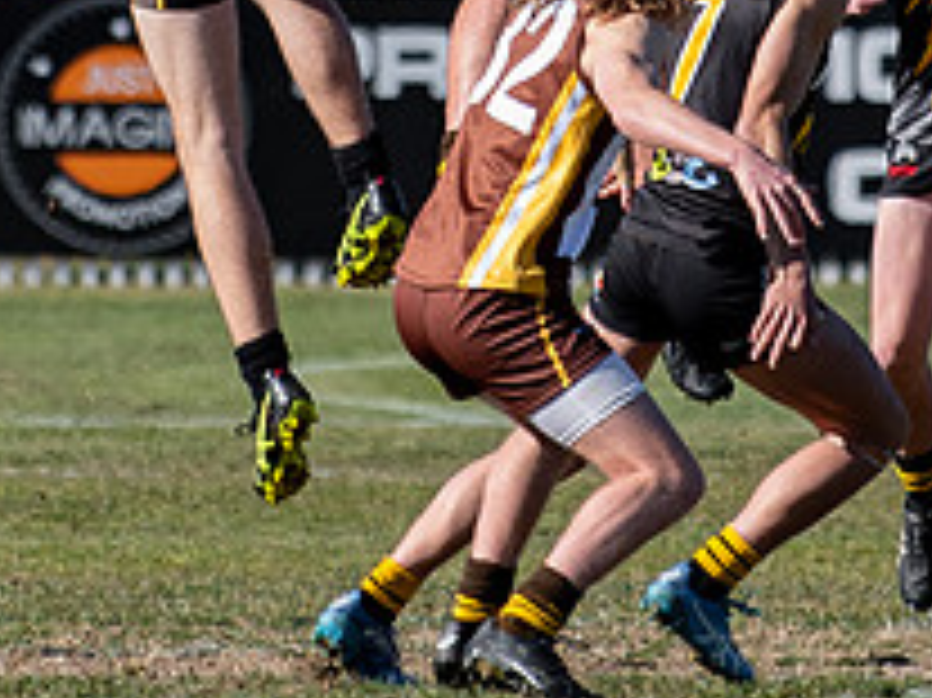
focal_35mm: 1799
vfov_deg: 0.8
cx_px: 577
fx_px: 48408
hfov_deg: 1.1
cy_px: -248
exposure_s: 1/2500
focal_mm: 200
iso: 220
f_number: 3.2
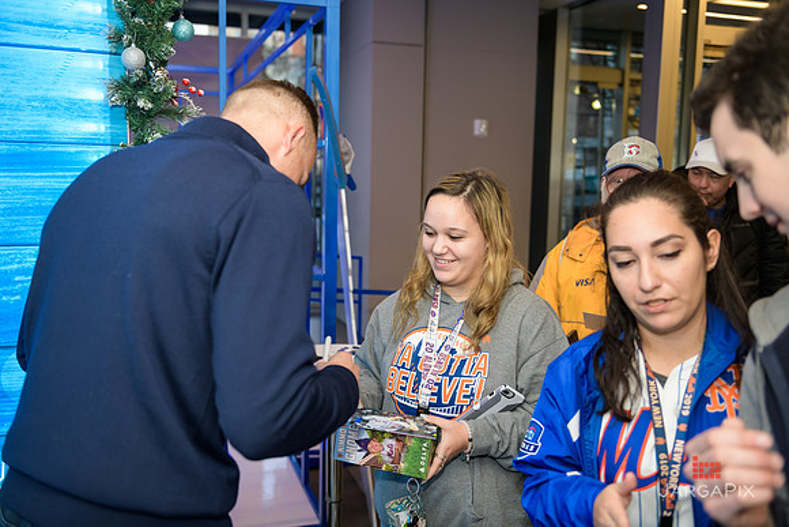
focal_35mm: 34
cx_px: 394
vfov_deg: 38.9
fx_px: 745
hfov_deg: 55.8
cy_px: 264
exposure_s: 1/125
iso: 400
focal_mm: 34
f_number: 3.2
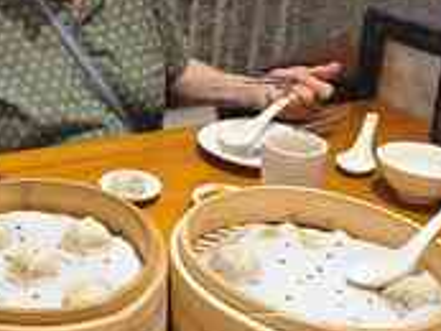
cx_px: 0
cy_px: 81
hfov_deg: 30.0
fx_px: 765
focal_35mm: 60
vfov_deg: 24.2
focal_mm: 5.4
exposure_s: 1/60
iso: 250
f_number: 1.8
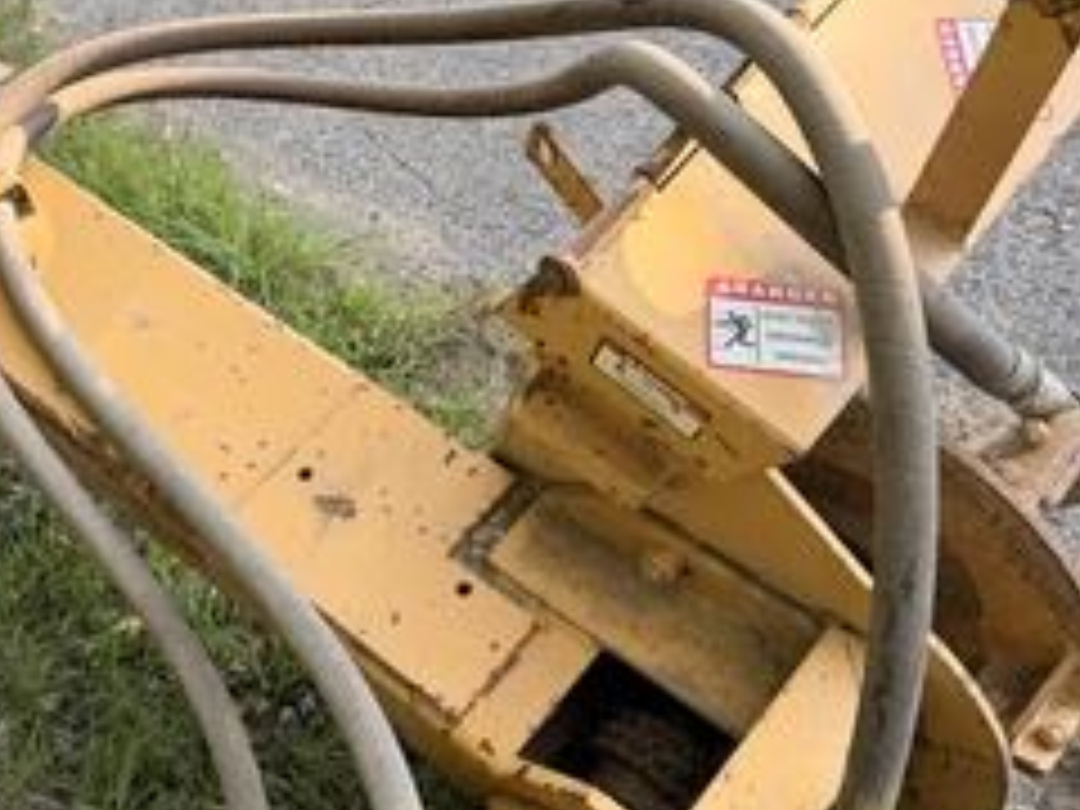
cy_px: 477
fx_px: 1248
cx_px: 328
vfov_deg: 35.9
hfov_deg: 45.8
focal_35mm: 40
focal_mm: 6.76
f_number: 1.78
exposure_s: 1/488
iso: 80
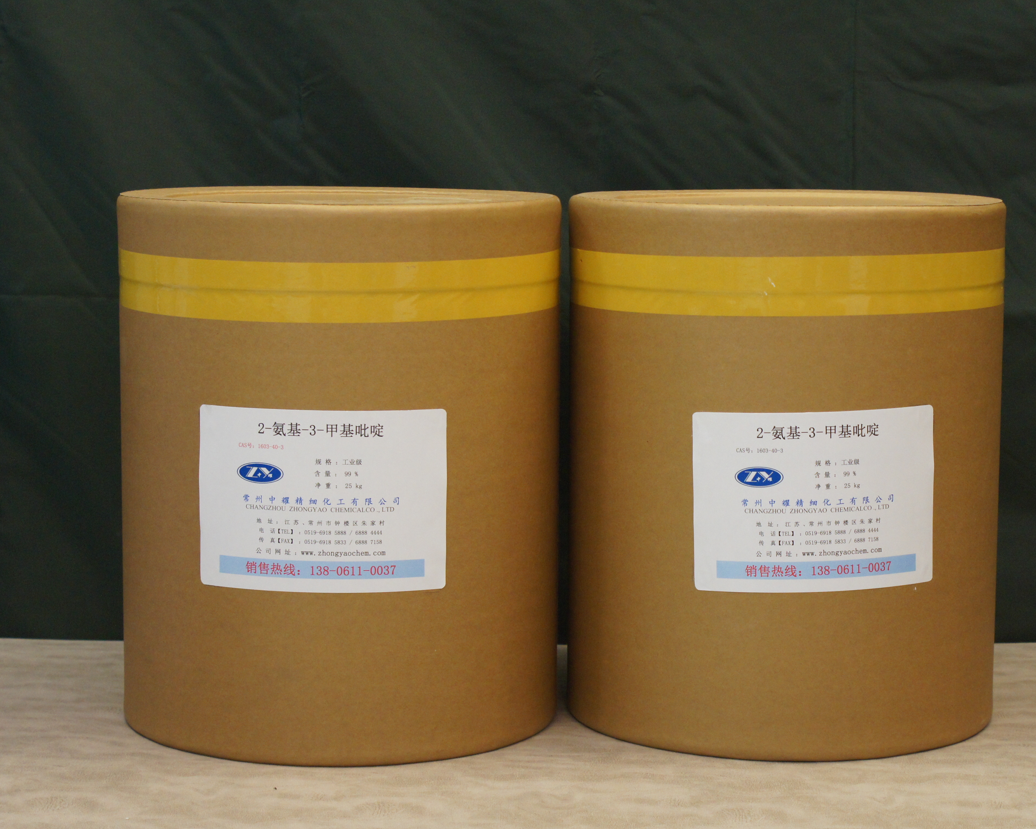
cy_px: 416
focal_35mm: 85
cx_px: 592
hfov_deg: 22.5
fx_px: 2606
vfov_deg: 18.1
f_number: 5.6
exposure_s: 1/50
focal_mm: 50
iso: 1600
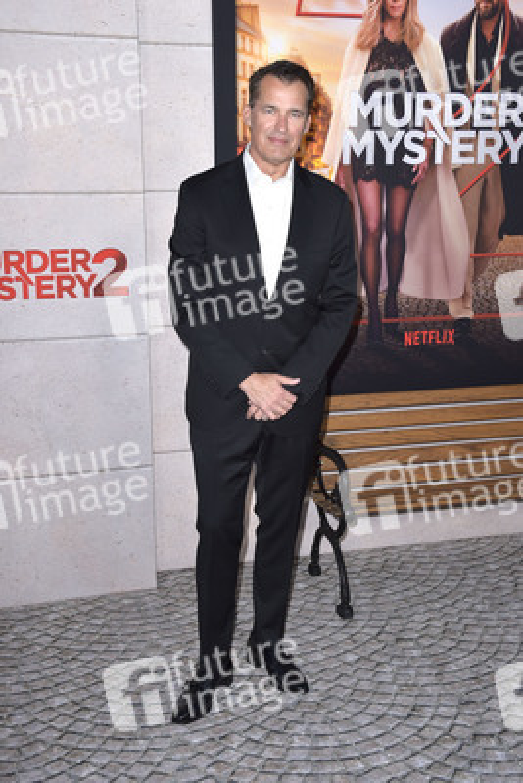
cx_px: 262
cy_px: 392
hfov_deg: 33.4
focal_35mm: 40
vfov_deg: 48.4
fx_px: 871
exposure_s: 1/250
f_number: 6.3
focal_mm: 40
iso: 320
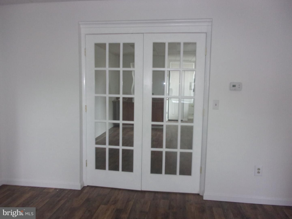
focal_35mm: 28
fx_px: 236
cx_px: 146
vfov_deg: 49.7
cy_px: 110
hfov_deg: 63.4
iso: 320
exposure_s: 1/34
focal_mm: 5.1
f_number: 3.9
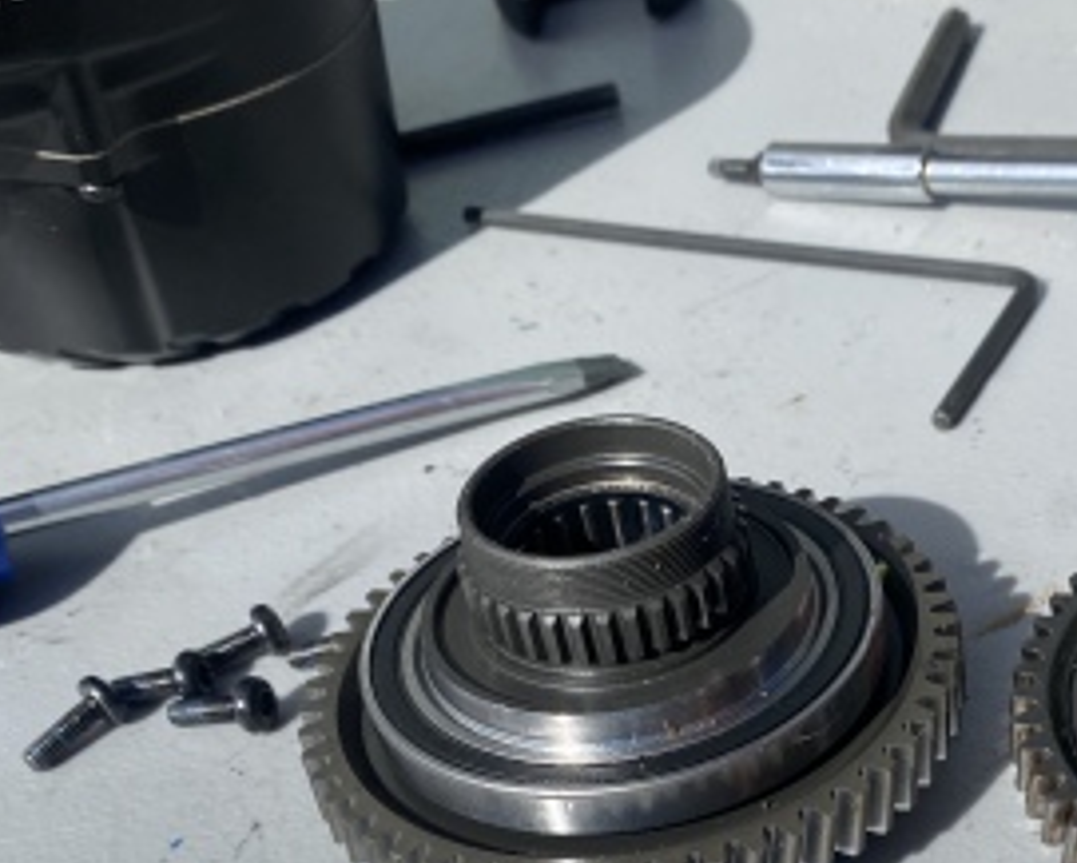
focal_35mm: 60
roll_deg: +12.7
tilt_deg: -44.0
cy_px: 883
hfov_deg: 31.0
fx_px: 1913
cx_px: 795
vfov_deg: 24.2
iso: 32
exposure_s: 1/4274
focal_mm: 4.25
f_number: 1.8
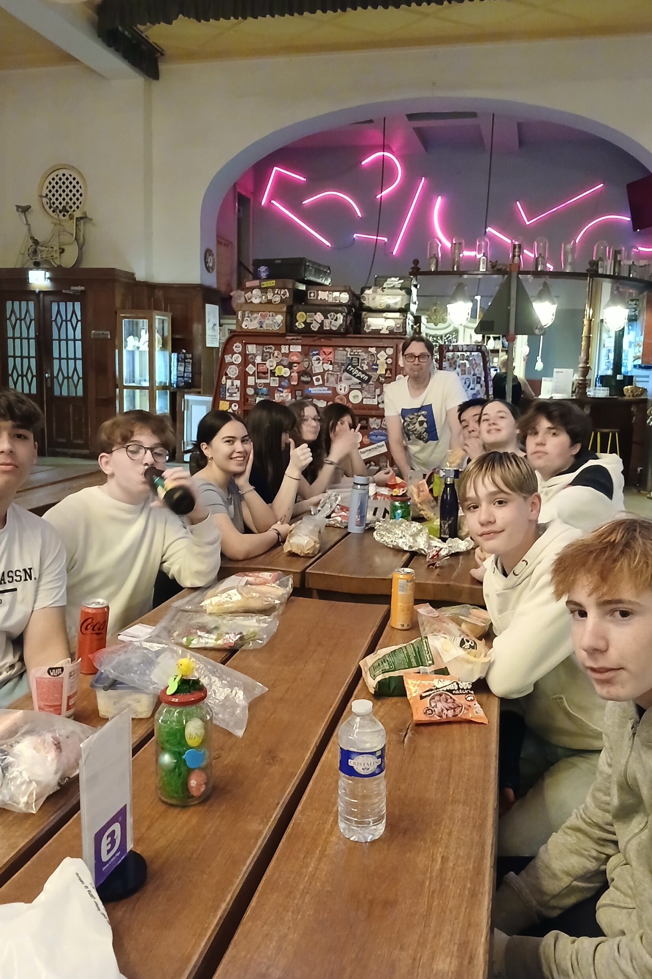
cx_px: 338
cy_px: 481
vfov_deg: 65.5
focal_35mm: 28
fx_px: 761
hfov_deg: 46.4
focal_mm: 3.98
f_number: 1.8
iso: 800
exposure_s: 1/16.7
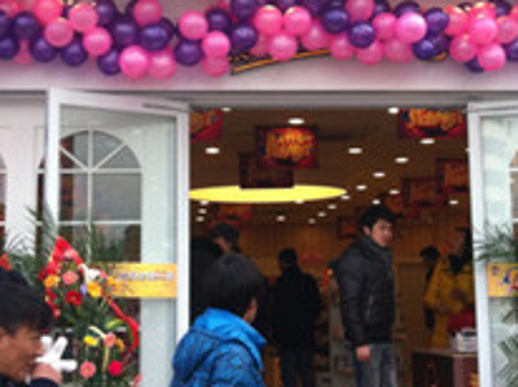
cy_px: 109
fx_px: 1270
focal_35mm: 85
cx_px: 224
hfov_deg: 23.0
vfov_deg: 17.3
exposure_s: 1/126
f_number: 2.8
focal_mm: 3.85
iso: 80
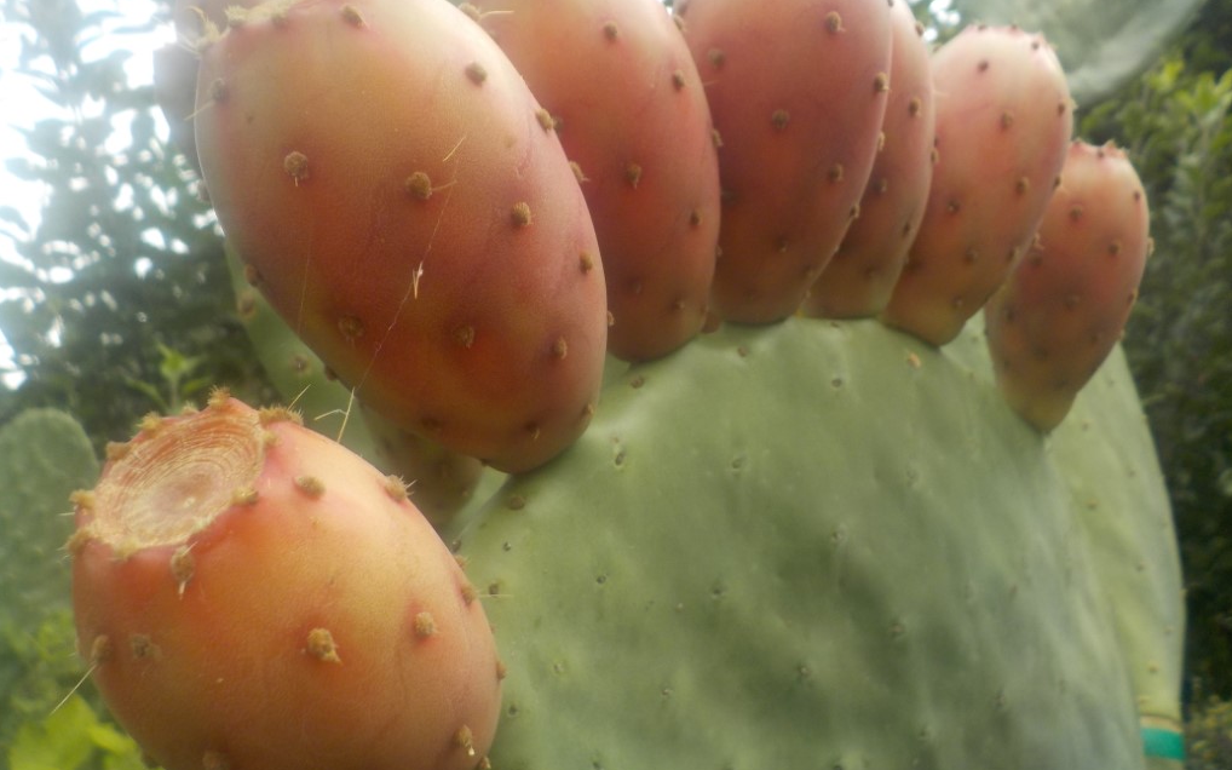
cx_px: 617
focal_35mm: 32
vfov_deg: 39.3
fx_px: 1074
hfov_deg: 59.7
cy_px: 322
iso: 125
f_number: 3.3
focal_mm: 4.1
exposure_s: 1/200
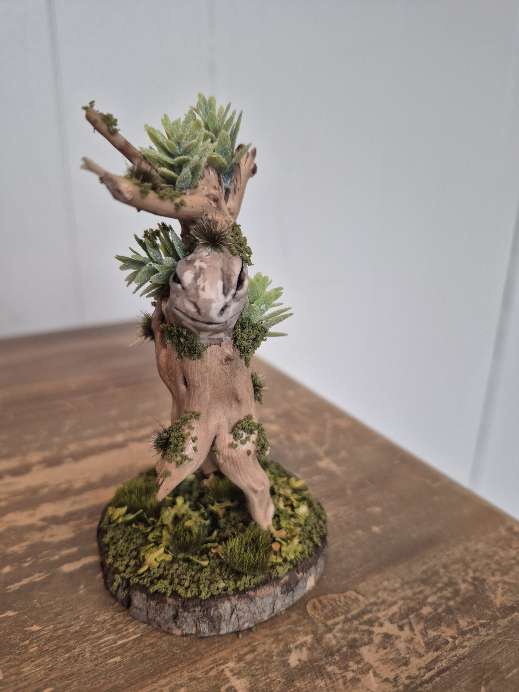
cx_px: 260
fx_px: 460
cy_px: 346
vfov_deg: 73.9
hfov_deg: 58.9
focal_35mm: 23
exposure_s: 1/100
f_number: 1.8
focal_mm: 5.4
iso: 200
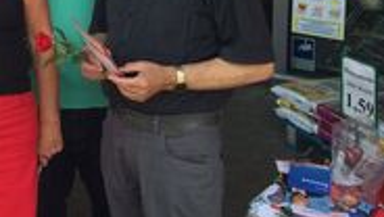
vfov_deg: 16.0
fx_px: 724
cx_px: 15
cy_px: -83
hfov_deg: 28.2
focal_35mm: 71
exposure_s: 1/466
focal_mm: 4.12
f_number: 2.2
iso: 32
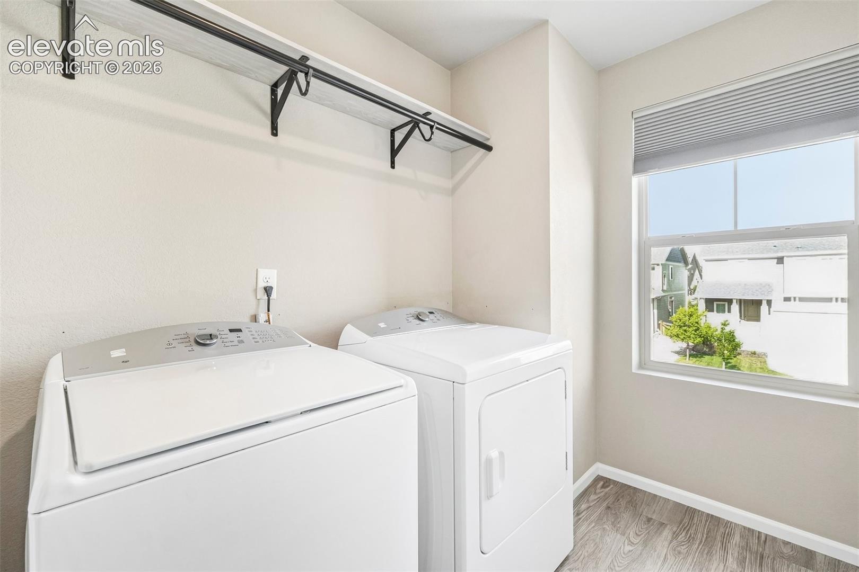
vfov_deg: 77.3
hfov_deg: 100.4
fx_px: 358
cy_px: 286
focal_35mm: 15
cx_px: 430
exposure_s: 1/8
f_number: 8
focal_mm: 10
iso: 800
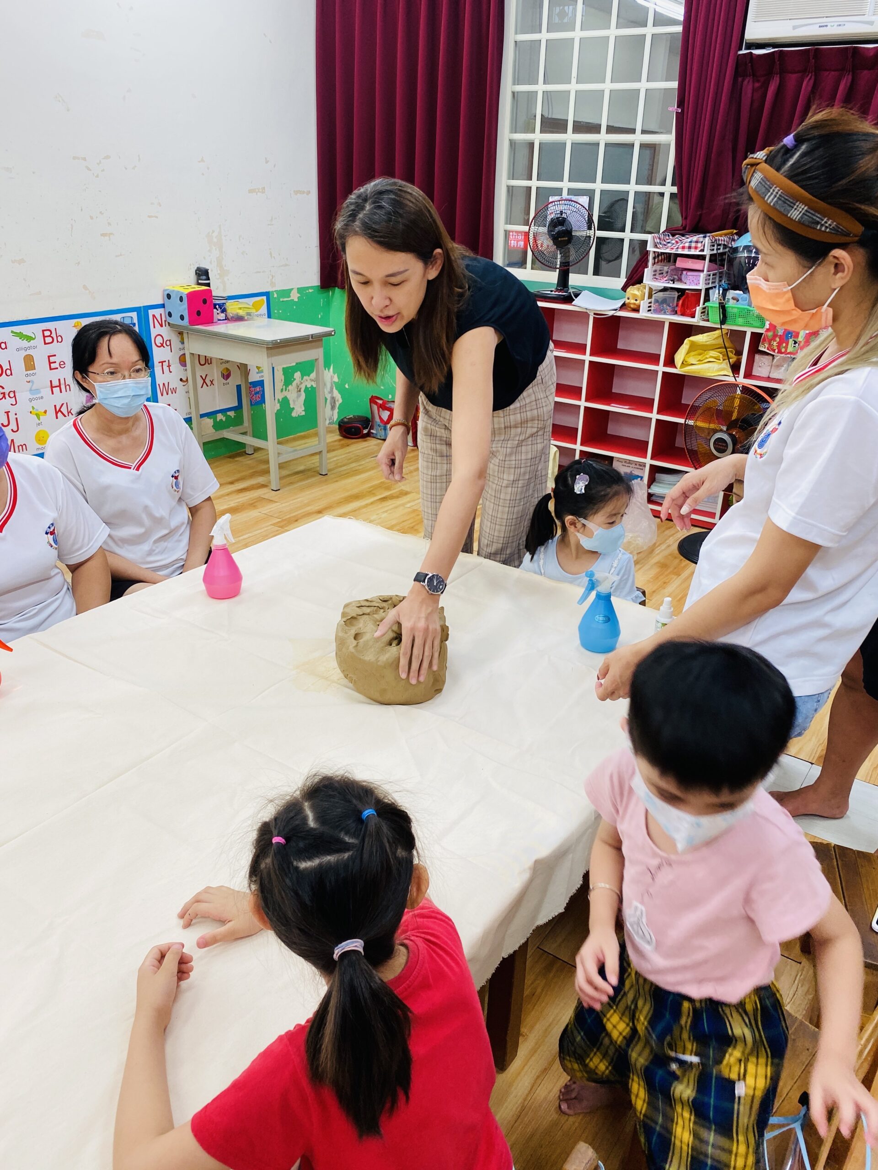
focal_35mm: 26
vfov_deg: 67.3
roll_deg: -1.7
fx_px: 879
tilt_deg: -24.1
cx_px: 439
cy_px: 585
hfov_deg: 53.1
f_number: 1.8
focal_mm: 4.25
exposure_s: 1/60
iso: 64
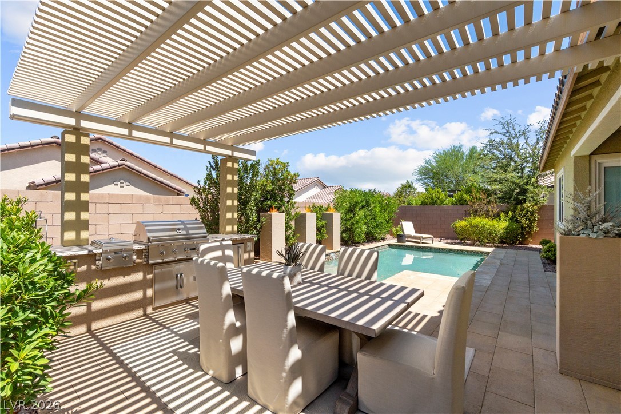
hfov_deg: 100.4
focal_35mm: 15
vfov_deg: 77.3
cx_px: 310
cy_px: 207
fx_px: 259
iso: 400
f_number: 8
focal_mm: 10
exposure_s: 1/1250
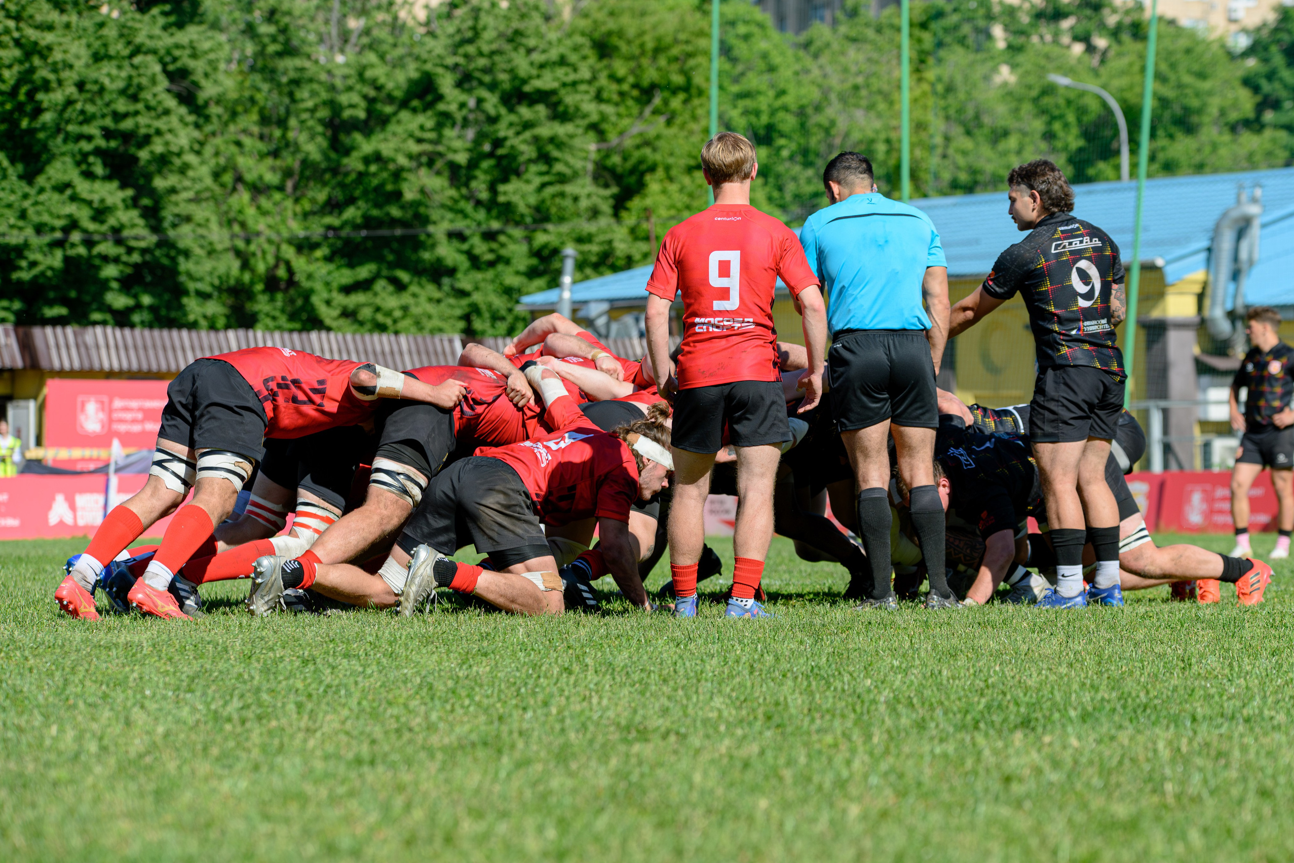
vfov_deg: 9.5
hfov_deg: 14.2
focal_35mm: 144
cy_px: 509
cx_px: 762
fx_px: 5176
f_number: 4
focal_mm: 122
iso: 400
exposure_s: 1/4000
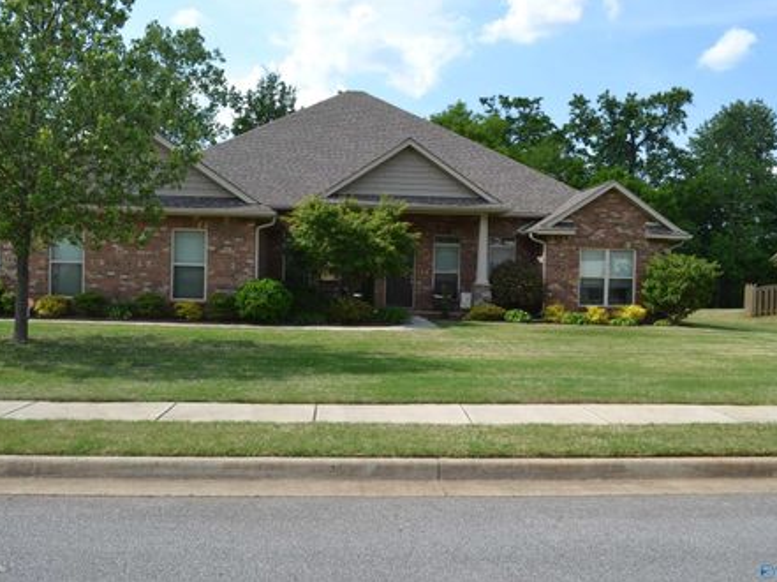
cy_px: 290
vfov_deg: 39.6
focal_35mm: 36
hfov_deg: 51.4
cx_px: 375
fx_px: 807
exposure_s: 1/200
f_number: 7.1
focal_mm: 22
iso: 100
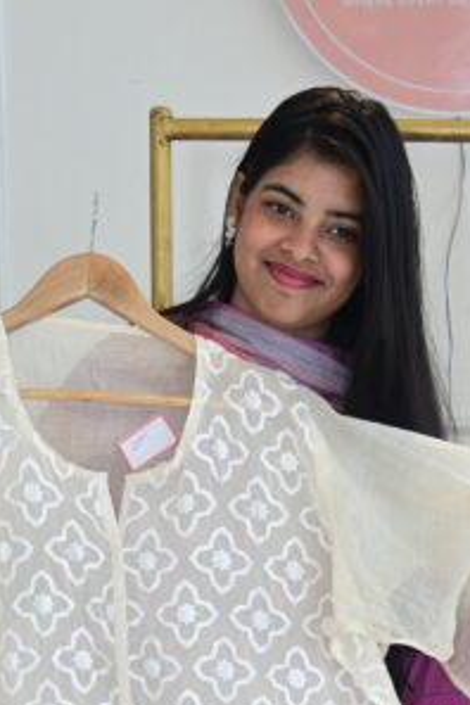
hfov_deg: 13.3
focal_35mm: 103
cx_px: 290
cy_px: 761
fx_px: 2017
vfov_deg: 19.1
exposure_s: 1/160
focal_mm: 34
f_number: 6.3
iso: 320
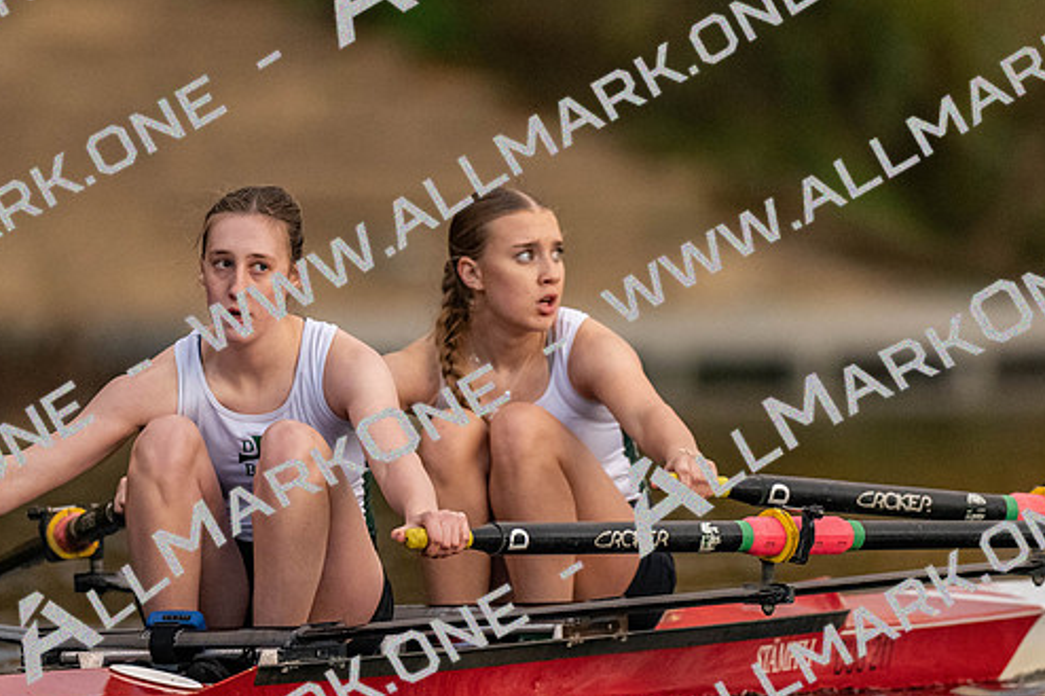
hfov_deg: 2.0
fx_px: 30670
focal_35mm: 1057
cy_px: 358
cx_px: 446
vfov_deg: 1.3
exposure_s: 1/2500
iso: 4000
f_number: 4
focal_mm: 600
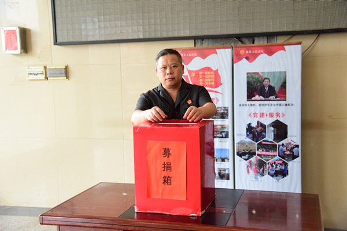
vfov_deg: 29.2
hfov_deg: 42.8
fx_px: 443
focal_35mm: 46
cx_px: 174
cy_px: 116
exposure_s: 1/50
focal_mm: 46
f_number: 4
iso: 1000
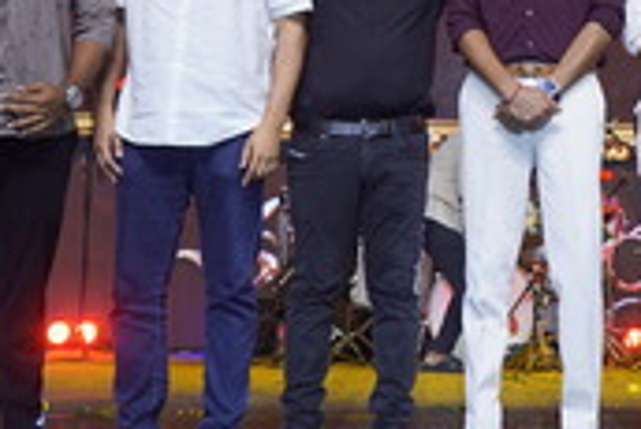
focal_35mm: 108
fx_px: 1925
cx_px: 667
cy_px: -78
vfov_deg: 12.4
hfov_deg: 18.3
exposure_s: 1/160
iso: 200
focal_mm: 31
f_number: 3.5
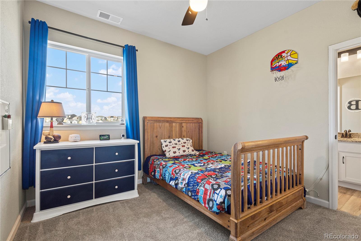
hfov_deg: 96.7
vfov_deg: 73.7
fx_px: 160
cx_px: 180
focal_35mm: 16
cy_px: 120
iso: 320
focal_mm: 16
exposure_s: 1/10
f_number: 8
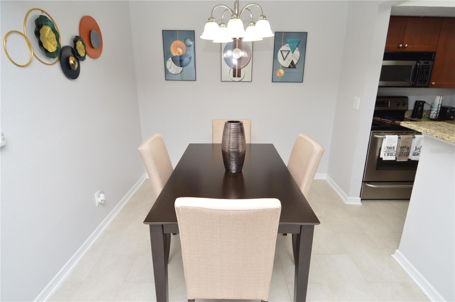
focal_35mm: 18
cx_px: 228
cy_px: 151
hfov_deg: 90.1
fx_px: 227
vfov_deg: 67.3
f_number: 4.5
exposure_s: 1/80
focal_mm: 12
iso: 400
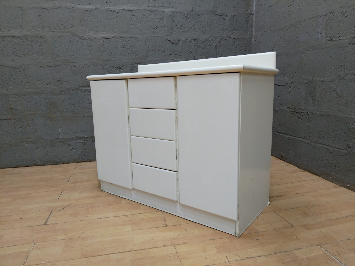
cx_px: 178
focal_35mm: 26
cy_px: 133
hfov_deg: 67.3
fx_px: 267
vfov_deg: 53.1
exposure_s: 1/25
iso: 401
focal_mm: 4.25
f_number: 1.8
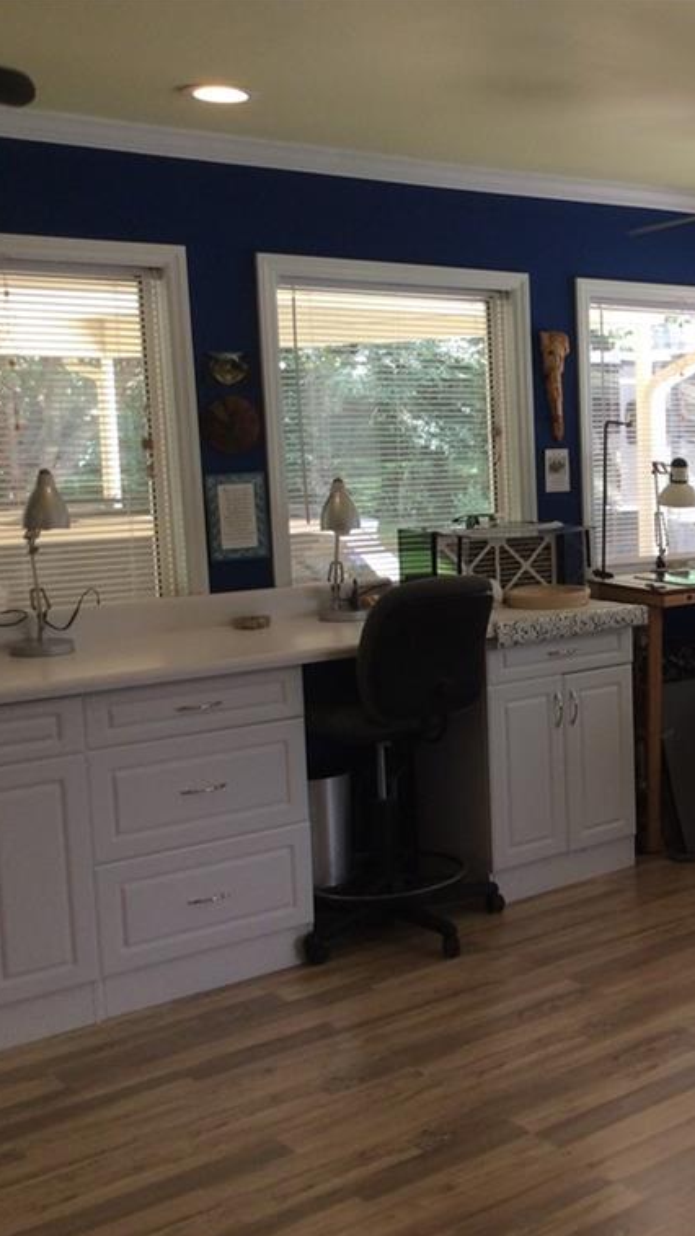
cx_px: 799
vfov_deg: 43.7
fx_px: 1541
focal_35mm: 47
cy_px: 620
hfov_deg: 23.5
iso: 32
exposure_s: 1/60
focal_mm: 3.3
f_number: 2.4
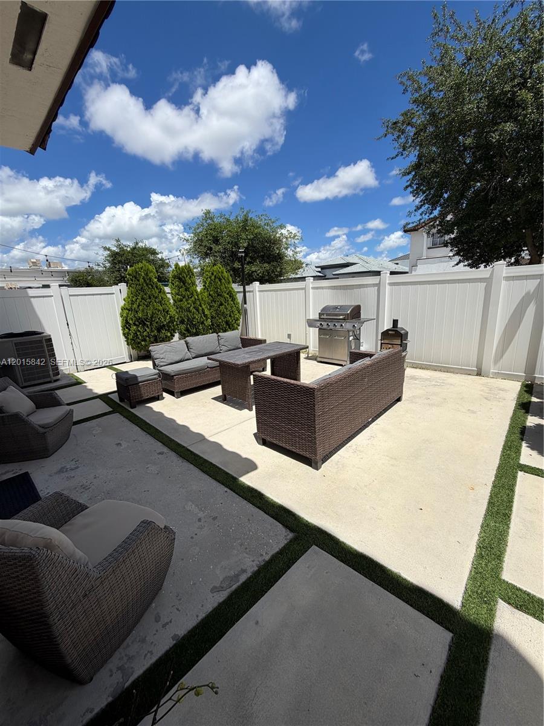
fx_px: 293
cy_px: 363
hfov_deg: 85.7
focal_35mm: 14
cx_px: 272
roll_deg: +3.7
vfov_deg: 102.1
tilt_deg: -14.1
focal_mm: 2.22
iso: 20
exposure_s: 1/1613
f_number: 2.2
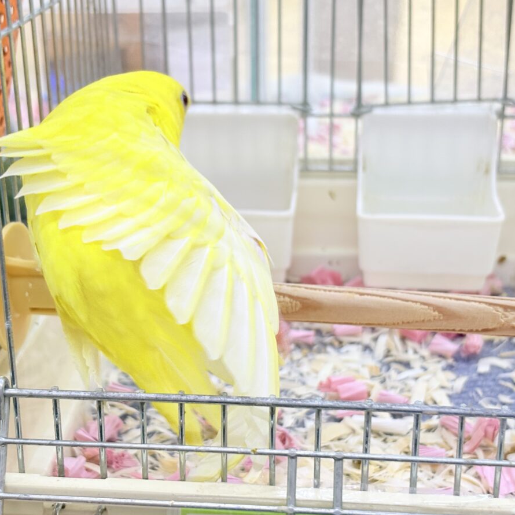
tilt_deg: -22.8
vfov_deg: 27.7
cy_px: 256
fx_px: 1044
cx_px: 227
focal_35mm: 62
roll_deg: +2.0
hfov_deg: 27.7
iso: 125
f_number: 1.6
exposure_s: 1/33
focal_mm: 5.96
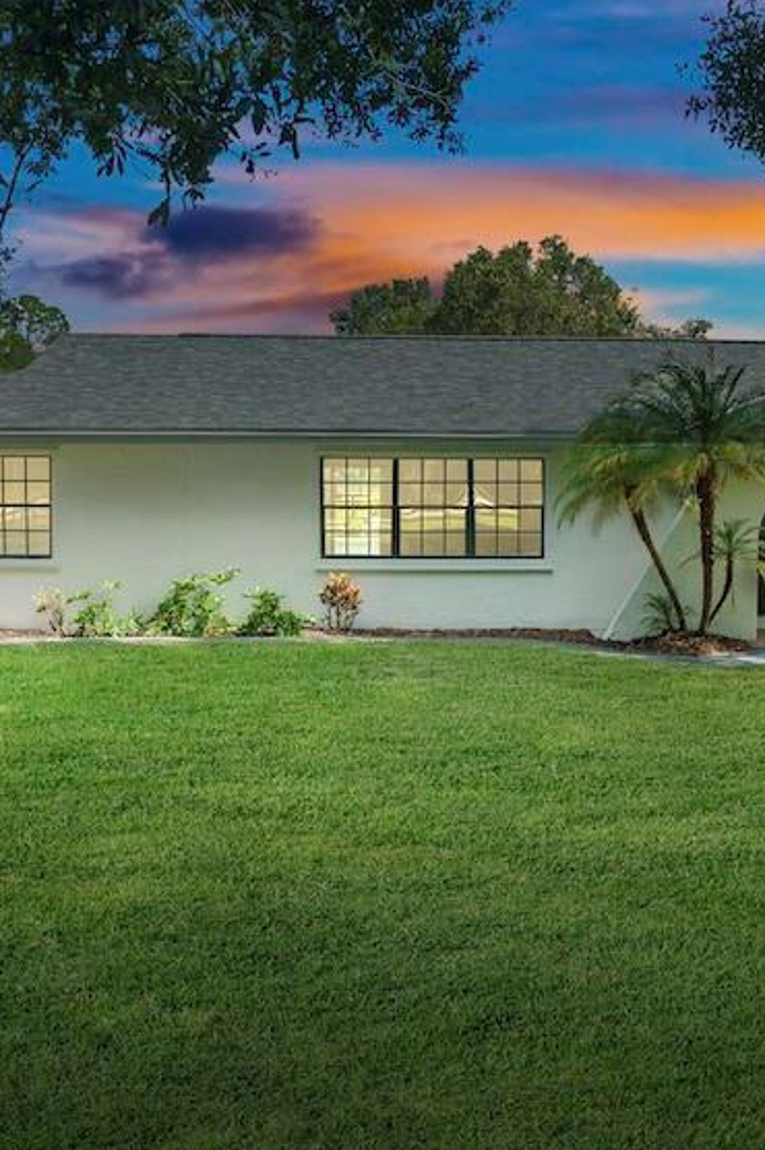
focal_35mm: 46
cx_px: 492
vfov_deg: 42.8
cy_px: 563
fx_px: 1468
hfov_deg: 29.1
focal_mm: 12.29
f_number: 3.5
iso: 100
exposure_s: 1/40
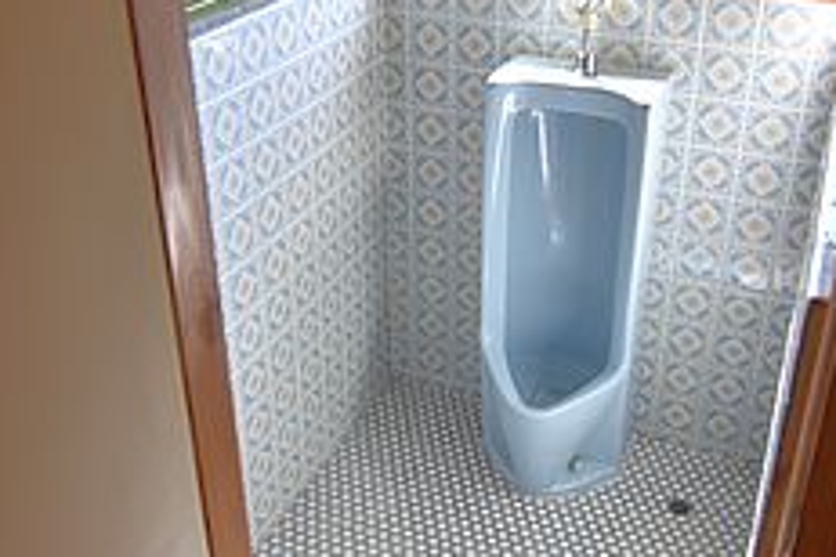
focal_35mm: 39
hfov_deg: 49.5
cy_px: 244
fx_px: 906
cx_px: 460
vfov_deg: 34.2
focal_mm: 12
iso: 400
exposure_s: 1/80
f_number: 4.5
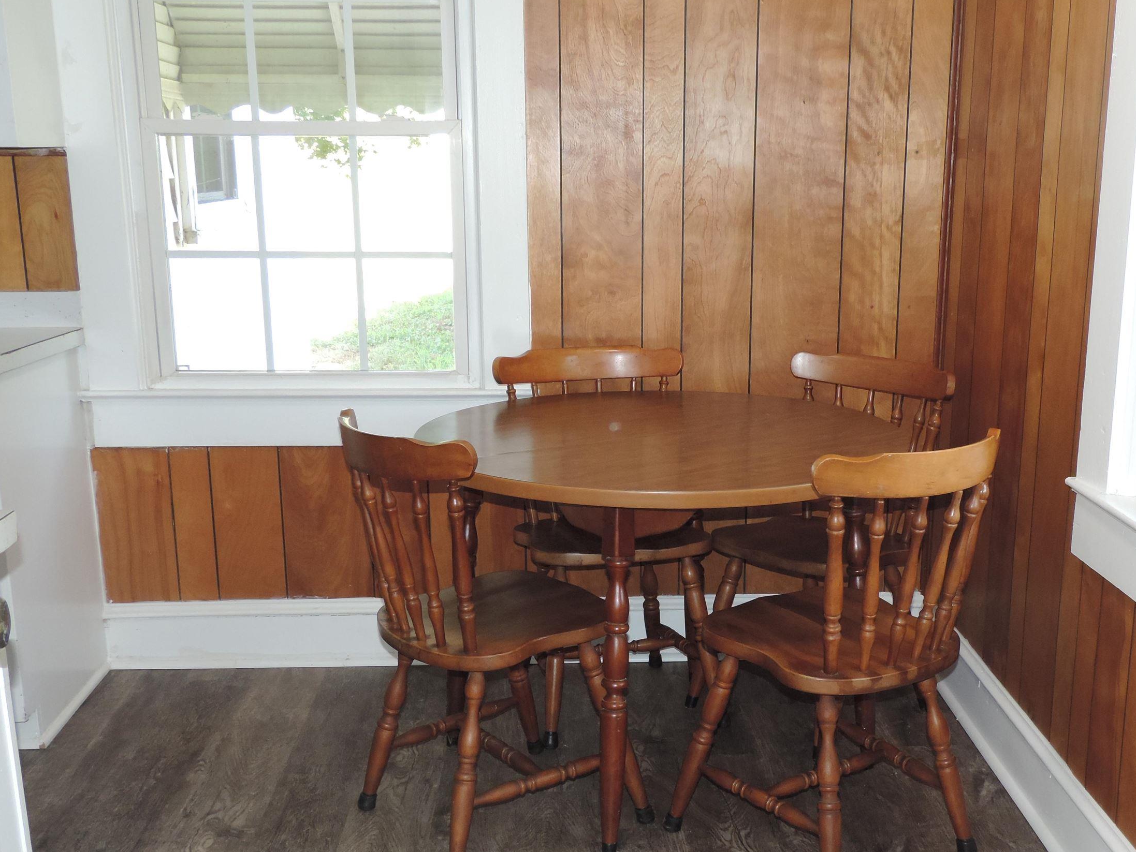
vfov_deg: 34.2
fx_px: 1378
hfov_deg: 44.7
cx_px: 653
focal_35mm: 42
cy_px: 533
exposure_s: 1/30
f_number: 3.1
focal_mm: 5.3
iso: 200
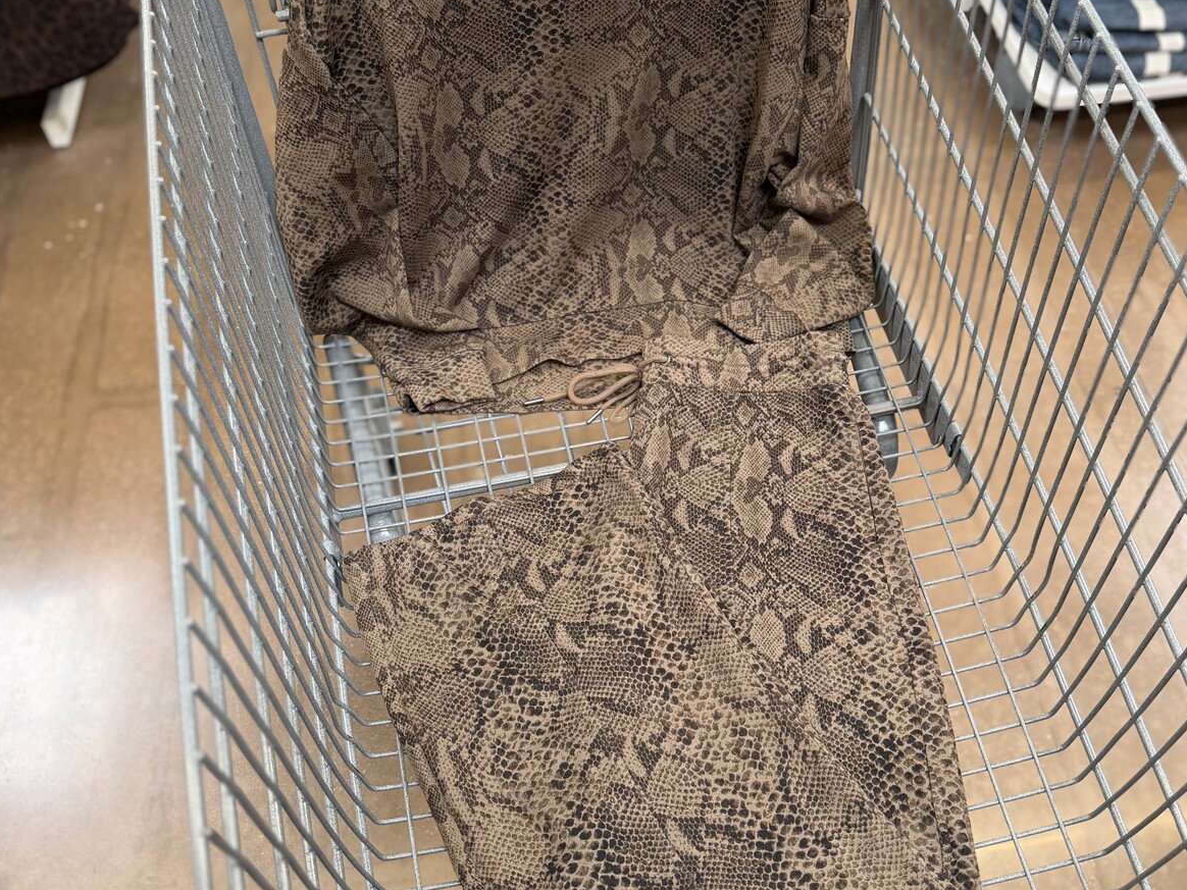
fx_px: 1132
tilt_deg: -53.0
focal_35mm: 33
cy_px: 353
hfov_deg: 55.3
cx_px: 607
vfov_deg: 42.7
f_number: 1.78
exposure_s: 1/121
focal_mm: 6.76
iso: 160
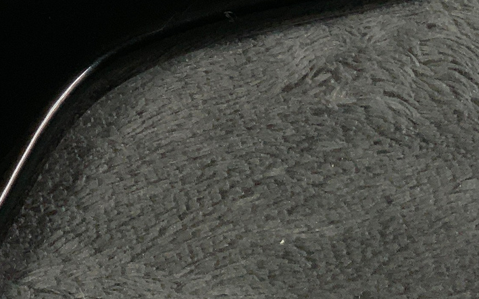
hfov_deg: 17.6
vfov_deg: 11.5
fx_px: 1449
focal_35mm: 111
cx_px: -134
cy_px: -82
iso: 32
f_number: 1.8
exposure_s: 1/312
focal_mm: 3
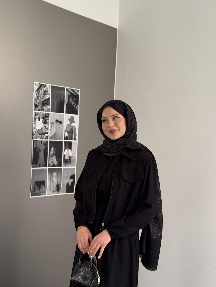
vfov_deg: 39.7
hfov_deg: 30.3
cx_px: 108
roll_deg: -2.5
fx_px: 399
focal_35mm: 48
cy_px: 144
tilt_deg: -0.4
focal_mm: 6.76
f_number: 1.78
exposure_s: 1/60
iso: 160
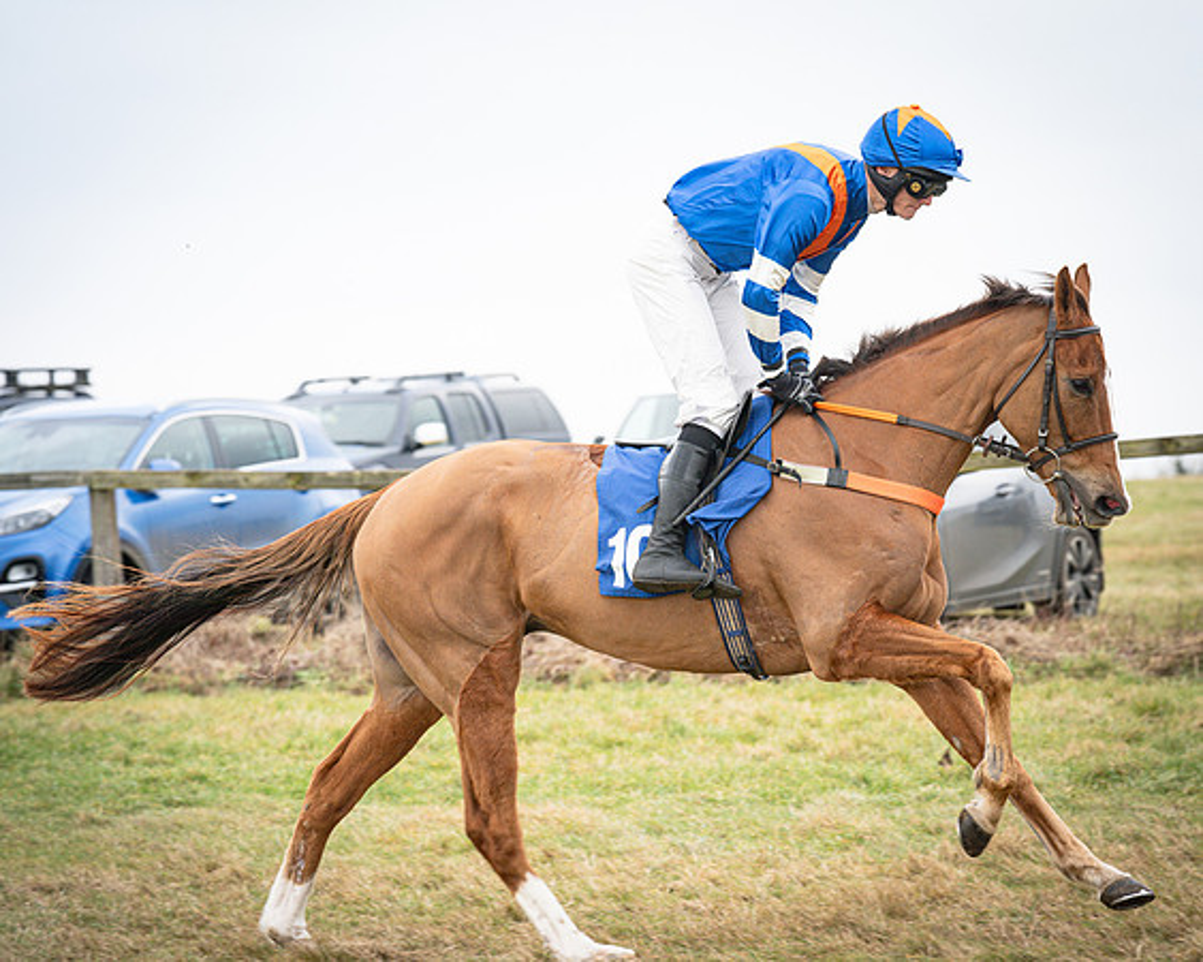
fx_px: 5411
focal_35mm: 152
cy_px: 481
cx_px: 660
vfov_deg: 10.2
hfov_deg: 12.7
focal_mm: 135
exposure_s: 1/1000
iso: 500
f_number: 4.5
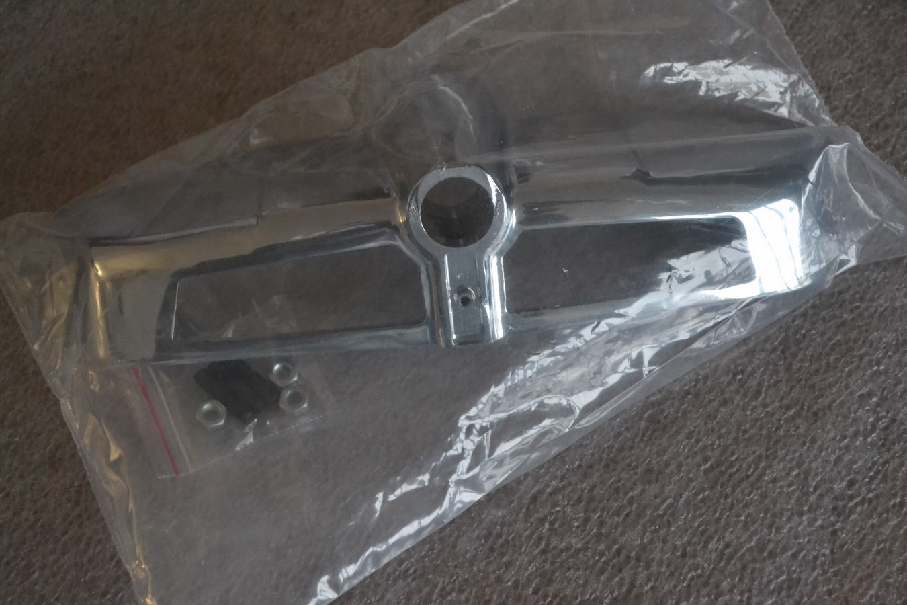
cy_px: 302
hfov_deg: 36.9
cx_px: 454
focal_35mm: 54
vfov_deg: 25.1
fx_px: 1360
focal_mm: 36
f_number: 5
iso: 3200
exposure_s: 1/60
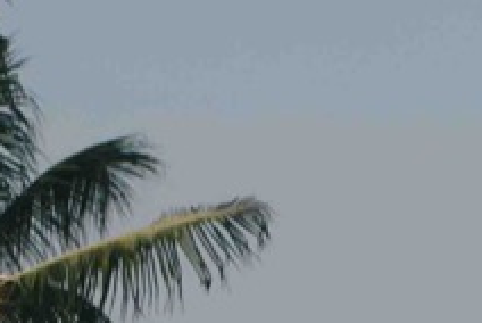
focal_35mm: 407
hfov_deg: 5.0
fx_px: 5457
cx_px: 789
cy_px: 323
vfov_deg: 3.4
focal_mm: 36
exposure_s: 1/1000
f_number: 5
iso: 100
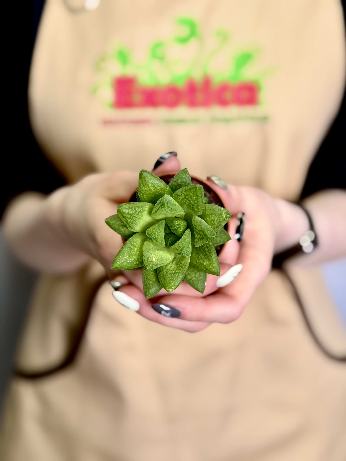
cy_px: 230
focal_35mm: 48
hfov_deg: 30.3
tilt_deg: -17.9
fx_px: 640
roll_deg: +0.4
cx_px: 173
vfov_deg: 39.7
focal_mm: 6.76
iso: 50
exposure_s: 1/153
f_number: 1.78
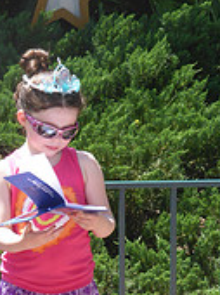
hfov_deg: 8.0
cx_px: -37
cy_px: 177
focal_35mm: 183
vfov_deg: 10.8
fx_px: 1555
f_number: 4.9
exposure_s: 1/250
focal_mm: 11.7
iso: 100
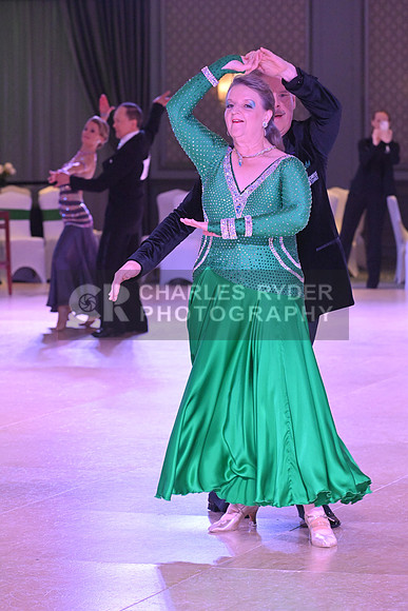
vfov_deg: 13.7
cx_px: 204
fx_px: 2548
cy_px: 306
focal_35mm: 150
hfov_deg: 9.2
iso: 5000
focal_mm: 150
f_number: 7.1
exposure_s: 1/320
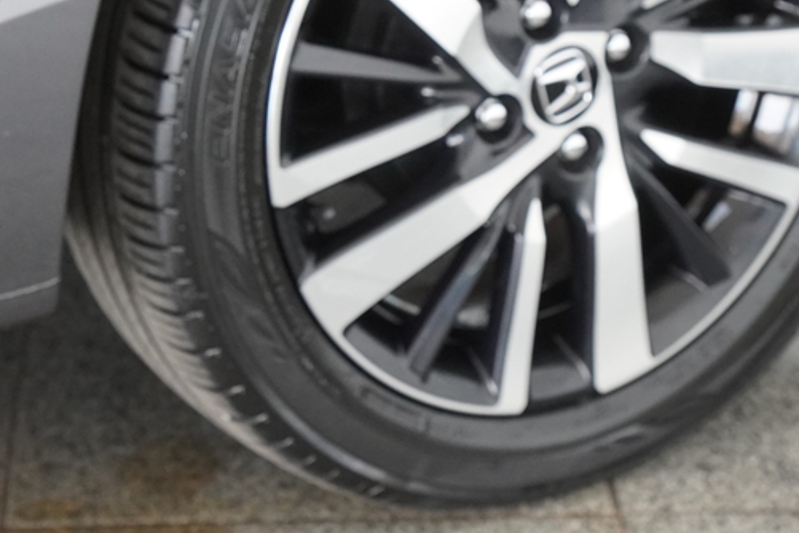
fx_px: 3196
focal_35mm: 144
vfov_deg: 9.5
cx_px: 368
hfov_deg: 14.2
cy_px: 79
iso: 2000
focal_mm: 47
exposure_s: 1/160
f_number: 4
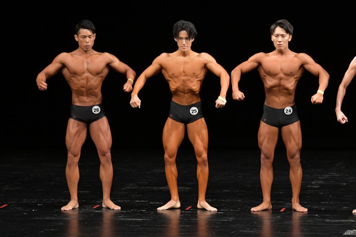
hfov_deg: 8.1
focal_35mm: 255
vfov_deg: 5.4
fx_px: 2520
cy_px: 118
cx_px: 178
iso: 3200
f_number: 5.6
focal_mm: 170
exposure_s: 1/400
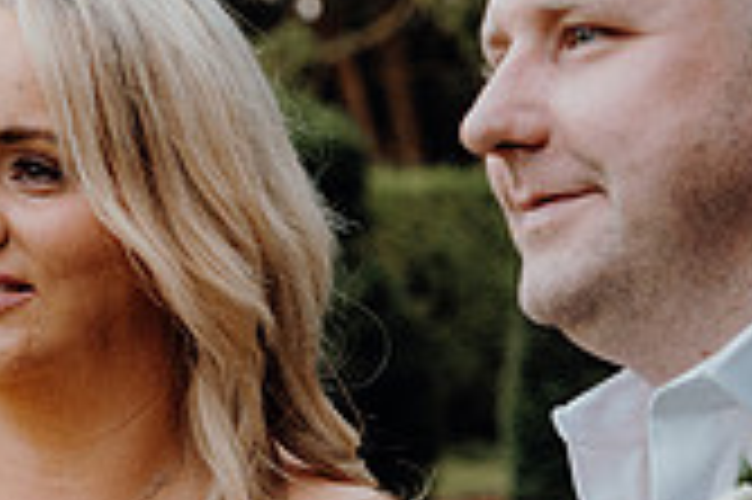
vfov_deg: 8.5
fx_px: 3339
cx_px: 531
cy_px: 538
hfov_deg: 12.8
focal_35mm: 160
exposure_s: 1/160
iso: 2500
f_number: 3.5
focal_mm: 46
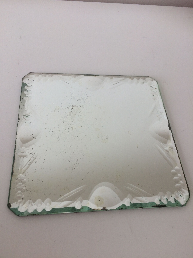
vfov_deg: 61.7
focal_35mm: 29
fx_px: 216
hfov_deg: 48.2
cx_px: 96
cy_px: 129
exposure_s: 1/50
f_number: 2.2
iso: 40
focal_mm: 4.15
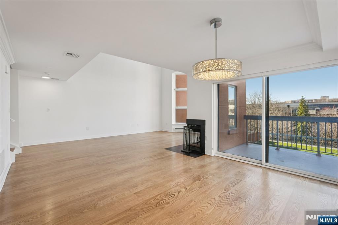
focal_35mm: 16
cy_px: 112
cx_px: 169
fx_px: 155
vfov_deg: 72.0
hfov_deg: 95.0
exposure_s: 1/30
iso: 200
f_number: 9
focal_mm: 16.5
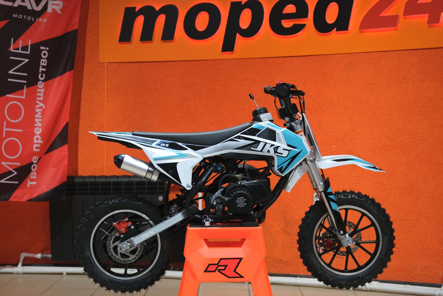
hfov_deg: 28.8
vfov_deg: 19.5
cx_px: 222
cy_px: 148
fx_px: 861
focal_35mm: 70
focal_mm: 46.6
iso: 1000
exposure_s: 1/100
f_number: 4
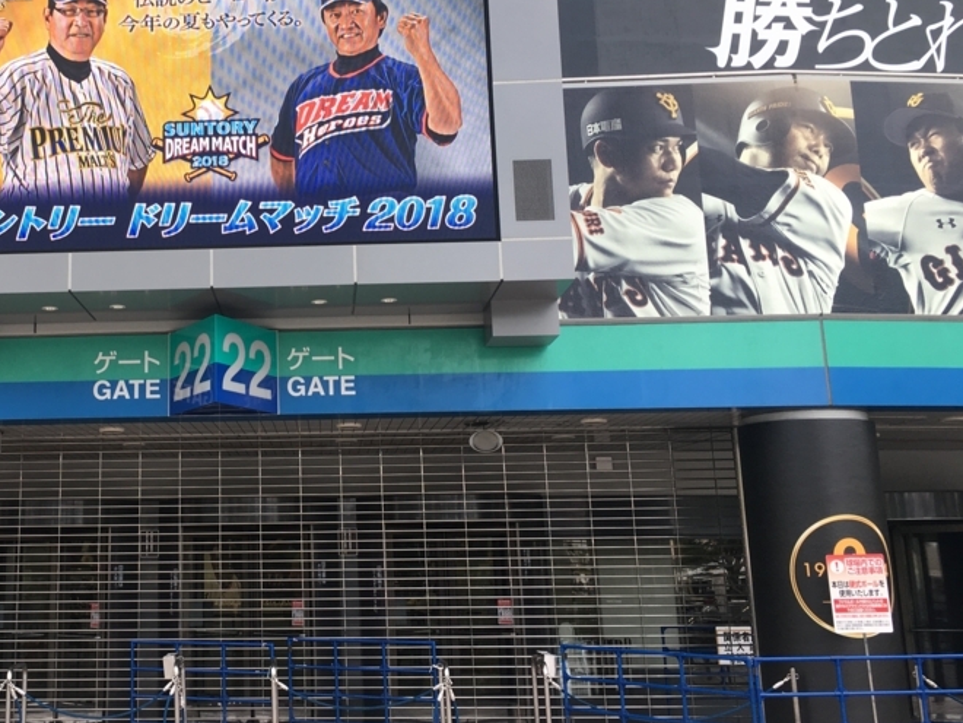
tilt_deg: +11.9
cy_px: 291
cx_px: 239
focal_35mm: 45
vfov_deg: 32.1
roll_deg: -0.2
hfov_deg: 40.9
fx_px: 1252
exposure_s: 1/120
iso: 25
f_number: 2.2
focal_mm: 4.15
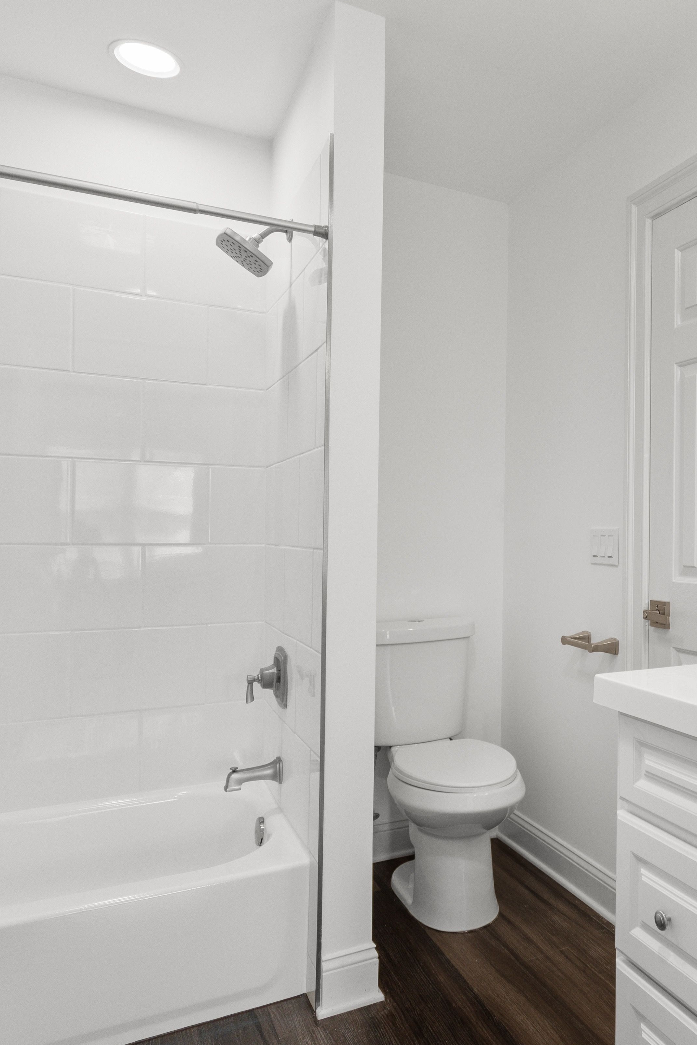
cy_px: 532
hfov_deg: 45.7
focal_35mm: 26
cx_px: 604
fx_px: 755
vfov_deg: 69.4
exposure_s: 1/6
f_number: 4.5
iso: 100
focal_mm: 10
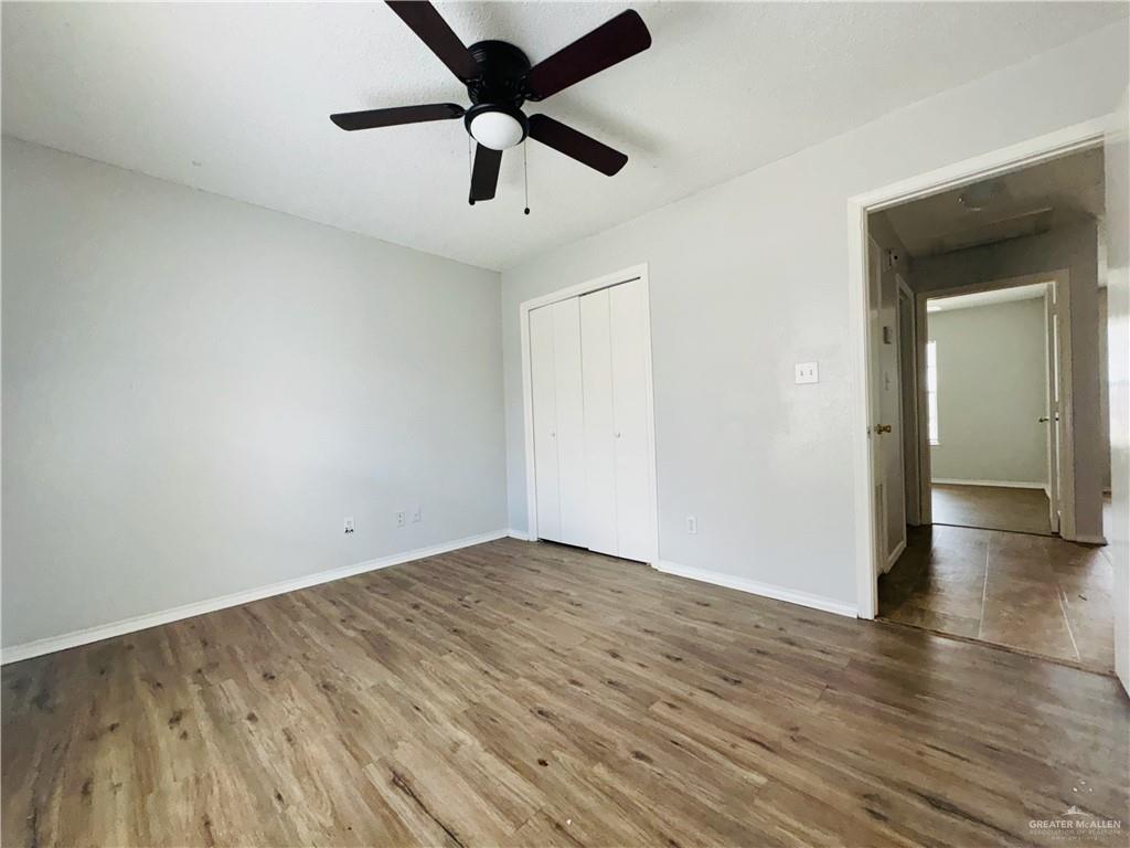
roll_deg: +1.7
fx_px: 457
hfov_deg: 102.1
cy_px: 424
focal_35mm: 14
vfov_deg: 85.7
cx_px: 565
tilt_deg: -0.9
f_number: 2.2
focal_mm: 2.22
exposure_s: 1/121
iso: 400
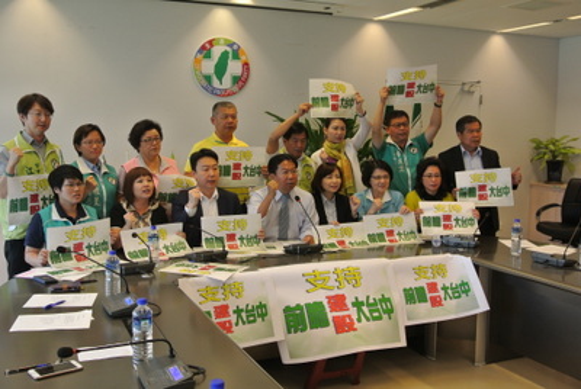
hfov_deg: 51.8
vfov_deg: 36.1
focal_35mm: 37
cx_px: 290
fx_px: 598
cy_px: 194
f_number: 4
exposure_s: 1/40
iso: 400
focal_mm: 14
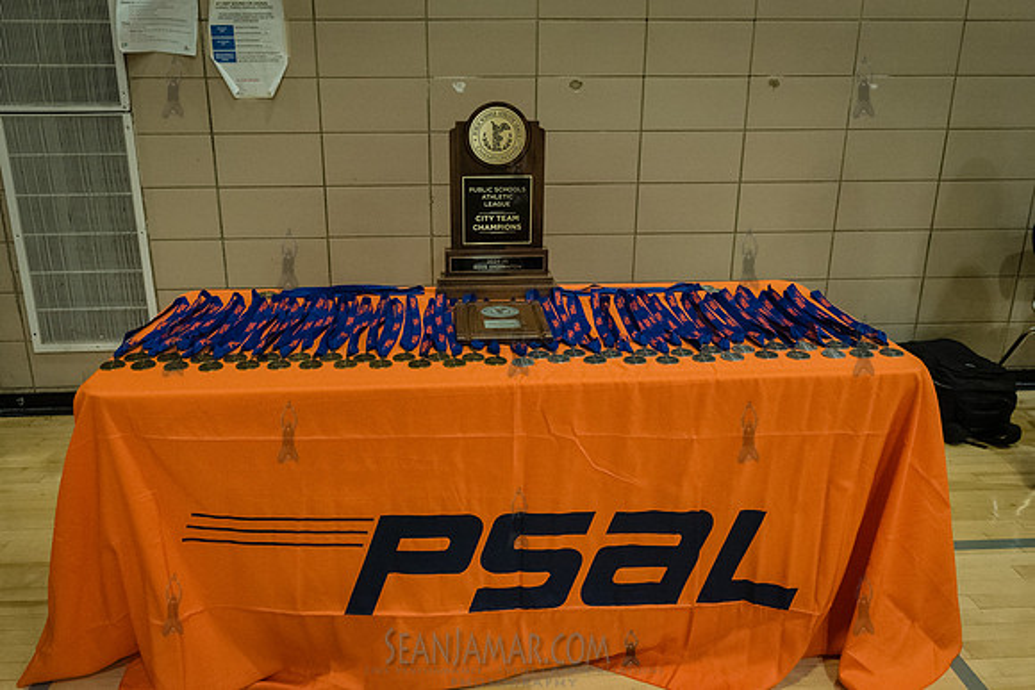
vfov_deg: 47.0
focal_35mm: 28
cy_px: 299
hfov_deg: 66.3
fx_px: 792
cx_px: 499
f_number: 3.5
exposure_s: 1/400
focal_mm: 24
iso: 8000
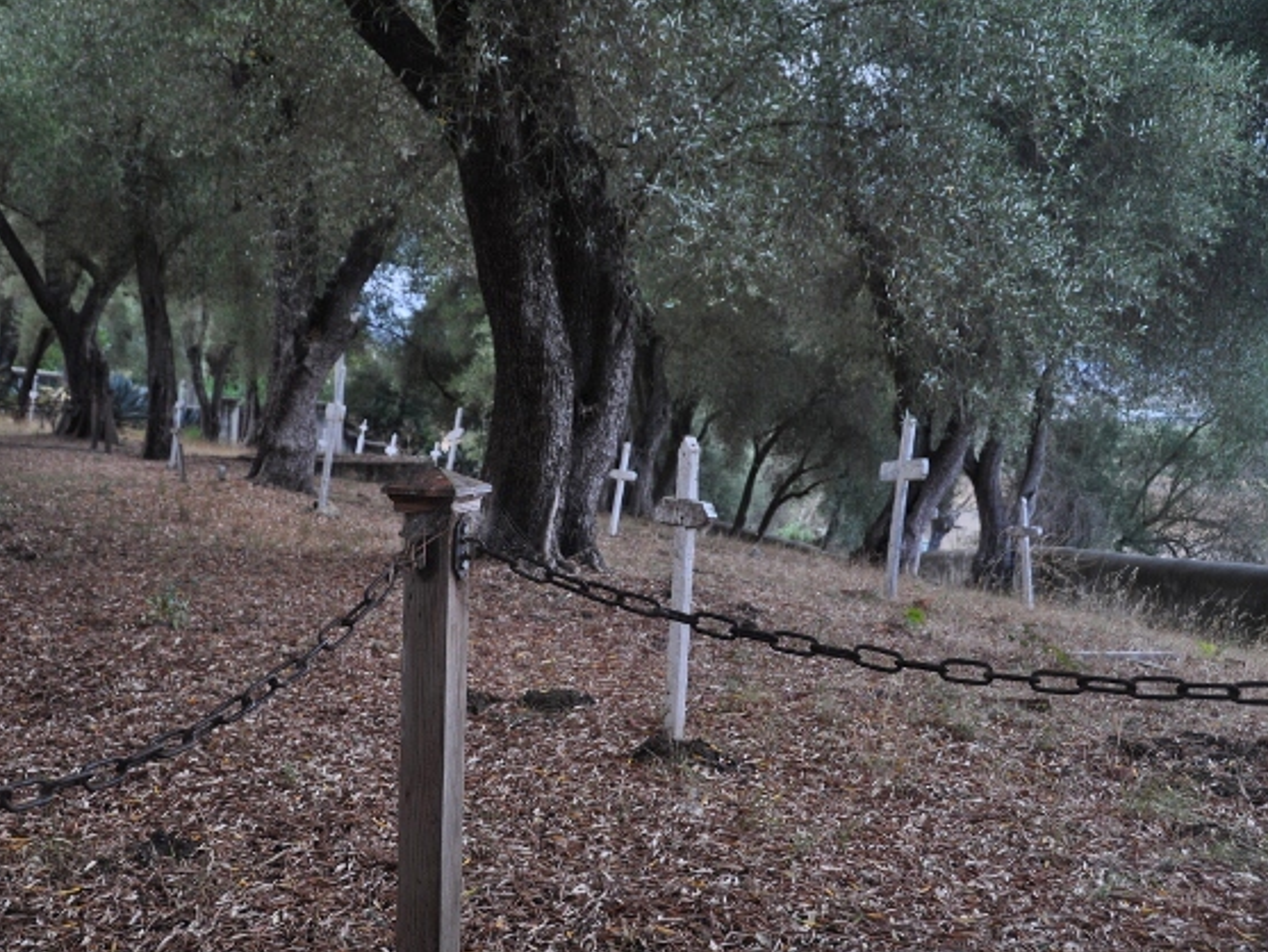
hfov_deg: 43.7
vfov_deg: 33.6
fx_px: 1575
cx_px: 551
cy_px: 473
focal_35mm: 43
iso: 200
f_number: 5.6
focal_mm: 26
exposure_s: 1/60
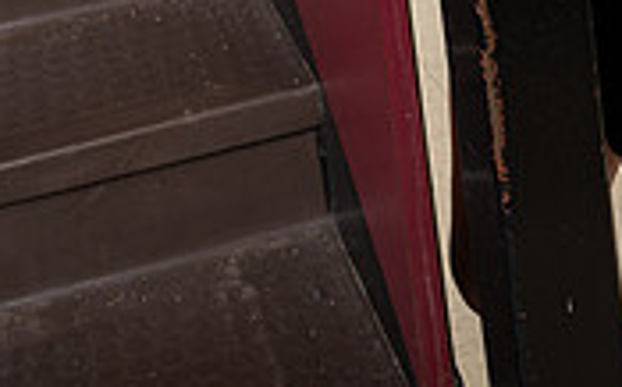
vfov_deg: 14.2
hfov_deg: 27.1
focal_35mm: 76
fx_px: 1287
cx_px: 263
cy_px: -401
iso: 400
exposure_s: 1/250
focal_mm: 29
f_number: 7.1
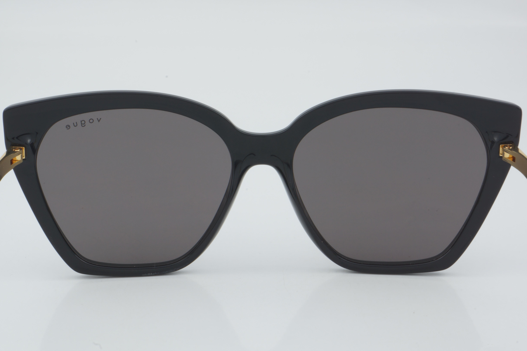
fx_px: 1098
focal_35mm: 75
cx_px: 264
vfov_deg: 18.2
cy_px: 176
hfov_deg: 27.0
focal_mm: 50
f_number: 32
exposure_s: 1/3
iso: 100
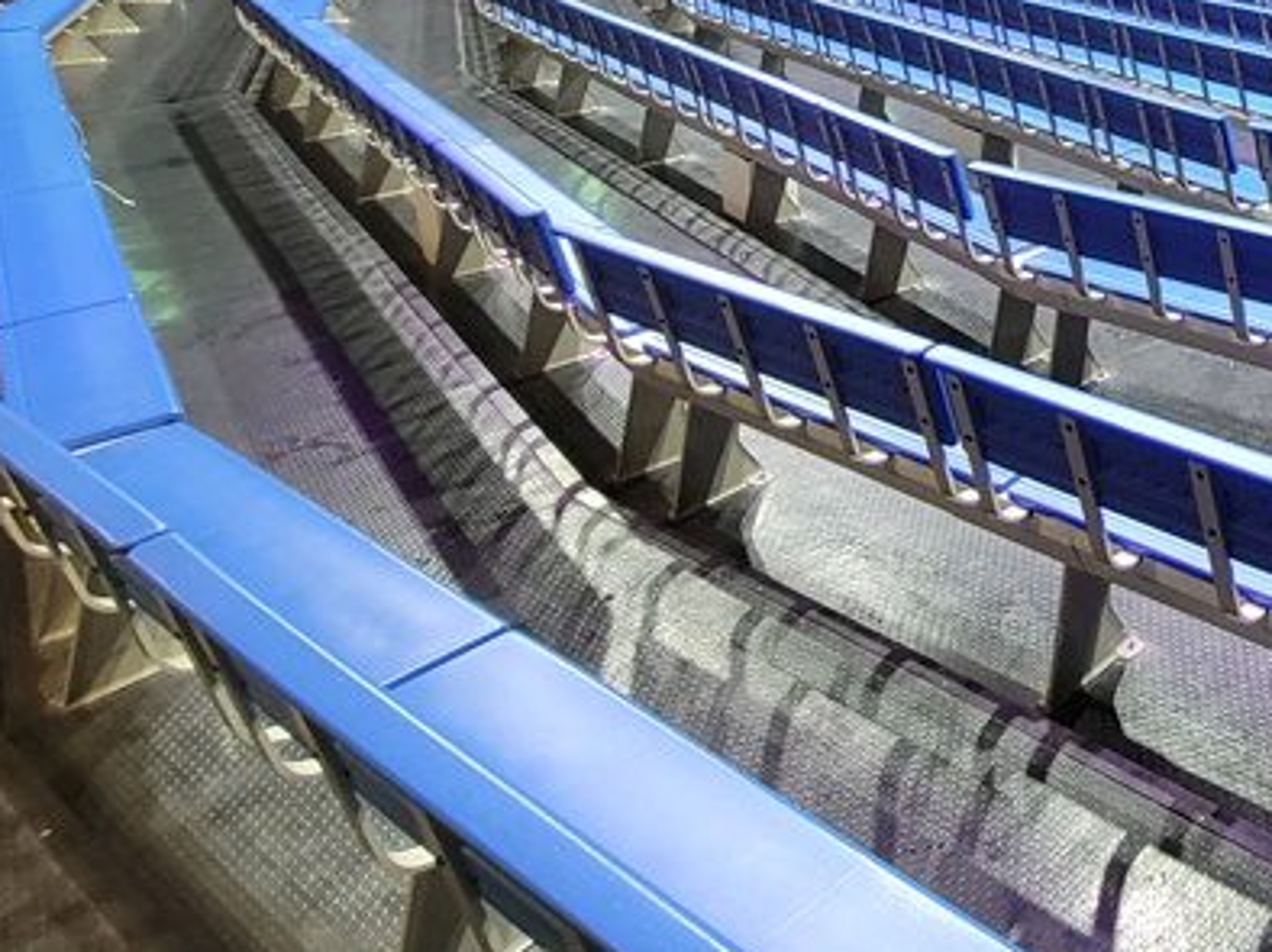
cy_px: -19
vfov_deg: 37.8
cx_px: 1446
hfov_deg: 41.9
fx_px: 1212
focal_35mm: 33
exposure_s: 1/30
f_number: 2.2
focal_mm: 2.2
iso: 500
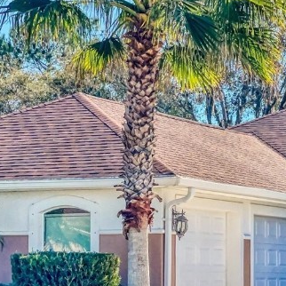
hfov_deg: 11.9
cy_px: 209
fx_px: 1365
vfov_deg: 11.9
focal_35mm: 146
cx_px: 274
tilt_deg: +2.5
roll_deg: +0.3
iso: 32
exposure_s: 1/191
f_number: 2
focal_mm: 6
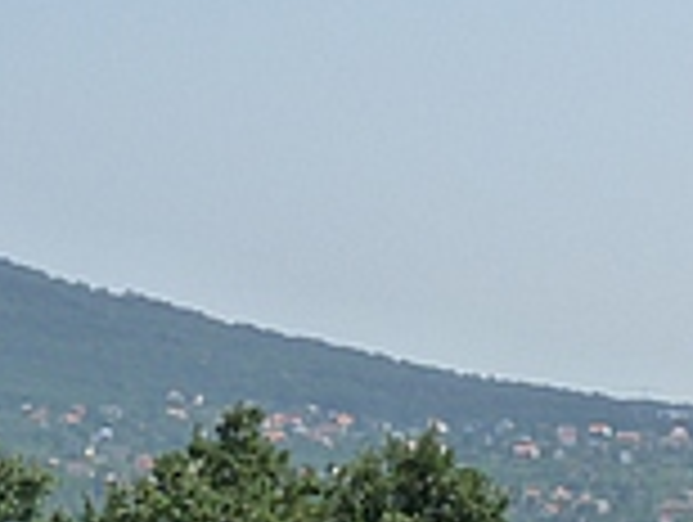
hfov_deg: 9.7
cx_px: 572
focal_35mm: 203
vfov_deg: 7.3
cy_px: 342
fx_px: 4070
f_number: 5.6
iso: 160
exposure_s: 1/500
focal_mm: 8.7
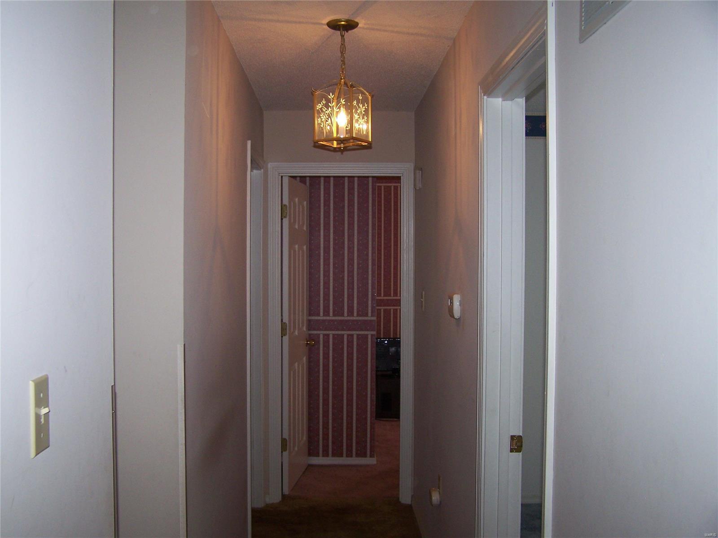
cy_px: 269
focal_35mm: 38
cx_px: 359
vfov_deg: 37.7
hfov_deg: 49.0
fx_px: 788
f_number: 2.8
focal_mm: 6.3
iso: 80
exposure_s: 1/60
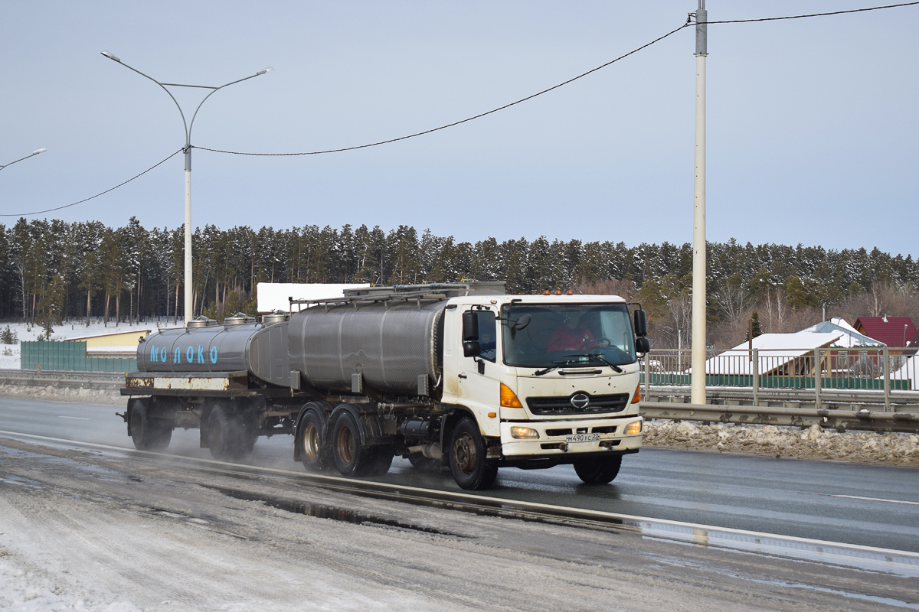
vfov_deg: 19.7
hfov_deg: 29.2
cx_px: 460
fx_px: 1761
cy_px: 306
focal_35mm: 69
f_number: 6.3
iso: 200
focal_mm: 46
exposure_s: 1/1000
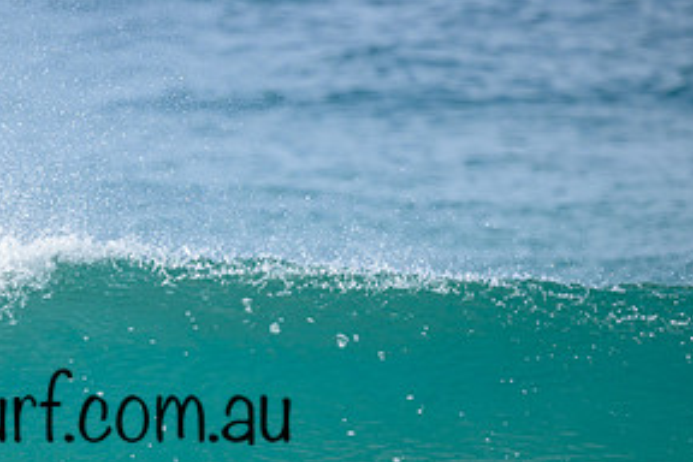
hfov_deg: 1.3
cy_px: 386
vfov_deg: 0.9
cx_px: 36
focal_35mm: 1610
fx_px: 30990
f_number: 6.3
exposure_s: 1/2500
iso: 640
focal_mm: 800
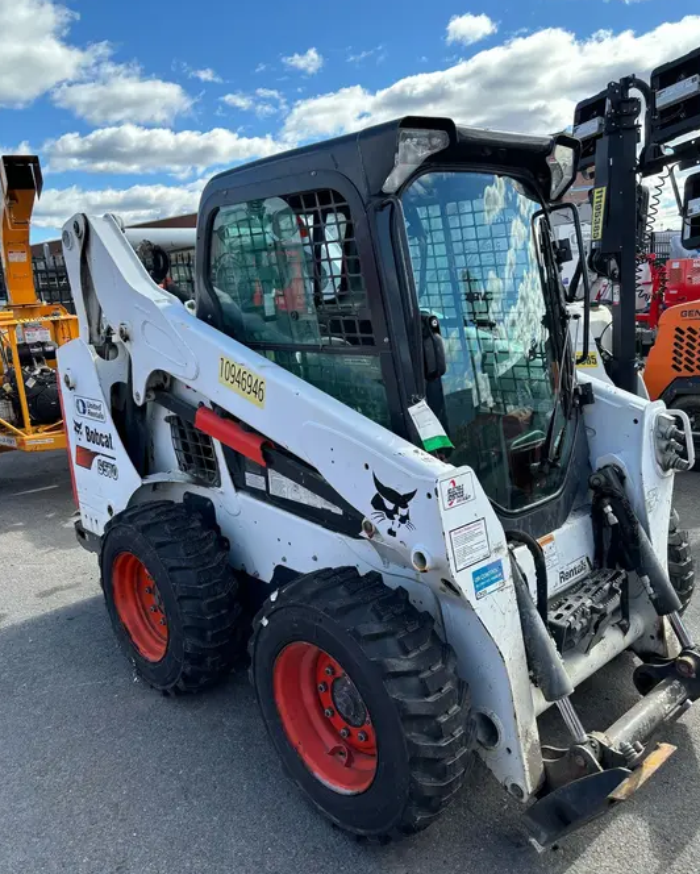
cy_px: 455
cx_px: 354
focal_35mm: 28
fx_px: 724
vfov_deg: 62.2
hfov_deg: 51.6
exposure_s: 1/1068
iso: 50
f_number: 1.6
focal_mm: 5.96
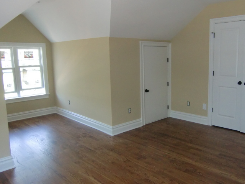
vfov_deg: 46.8
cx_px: 152
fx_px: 212
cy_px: 87
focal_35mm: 30
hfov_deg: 59.3
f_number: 3.2
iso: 320
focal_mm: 4.3
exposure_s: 1/60
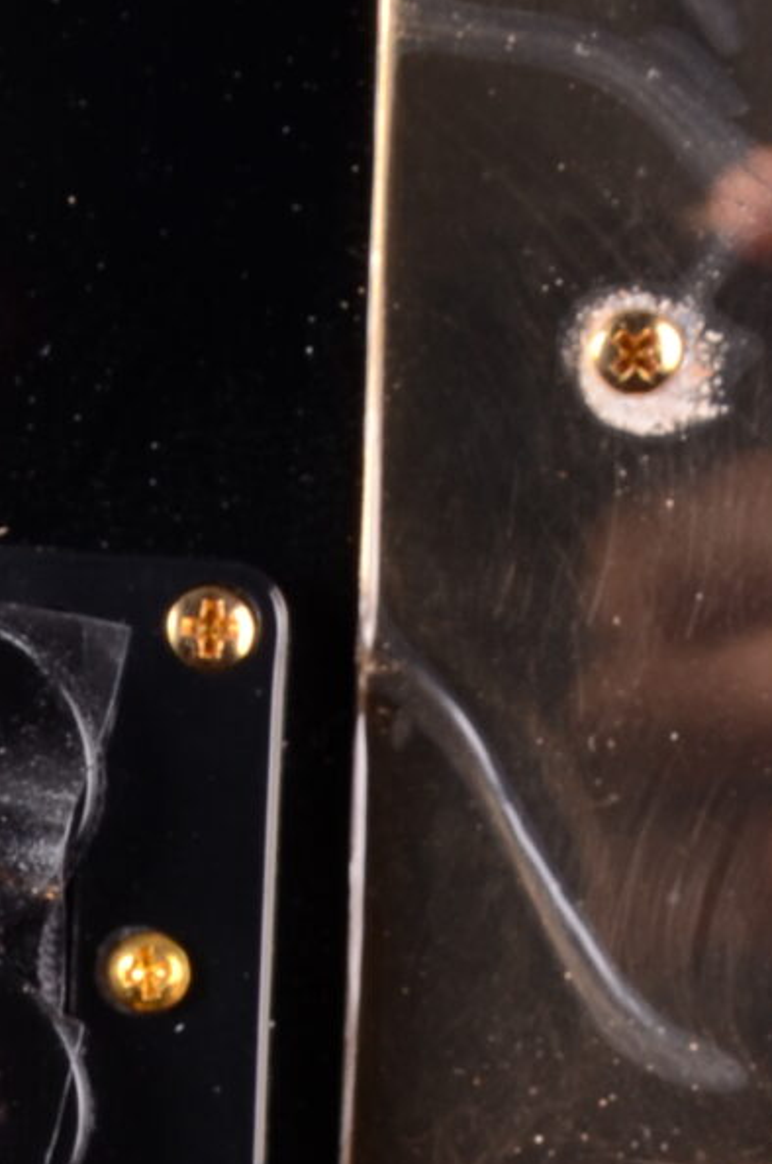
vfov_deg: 9.0
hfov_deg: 6.0
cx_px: 78
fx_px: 7300
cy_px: 1301
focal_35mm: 226
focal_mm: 35
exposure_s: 1/200
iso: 200
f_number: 11
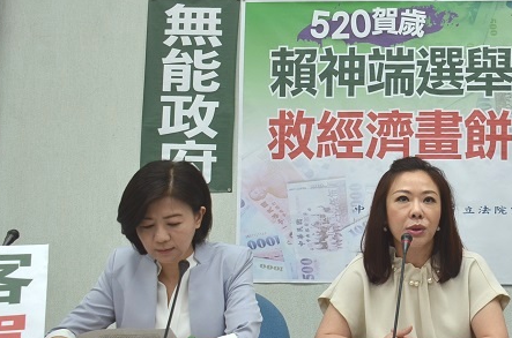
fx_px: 1021
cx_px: 478
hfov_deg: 27.0
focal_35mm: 72
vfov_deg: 18.8
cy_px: 172
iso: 400
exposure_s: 1/100
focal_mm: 25
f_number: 5
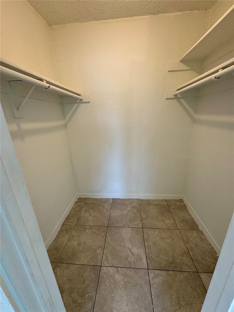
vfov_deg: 102.1
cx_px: 117
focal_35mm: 14
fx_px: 126
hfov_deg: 85.7
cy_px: 156
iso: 100
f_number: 2.2
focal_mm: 2.22
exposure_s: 1/99
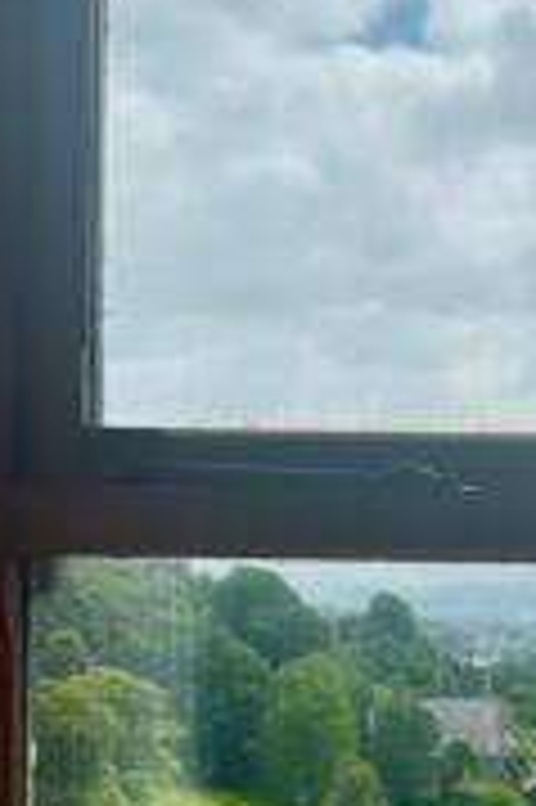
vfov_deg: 32.4
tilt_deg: +1.8
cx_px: 626
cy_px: 592
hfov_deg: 20.9
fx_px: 1365
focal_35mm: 61
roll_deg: -1.1
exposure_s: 1/10753
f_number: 1.78
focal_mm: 6.86
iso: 80
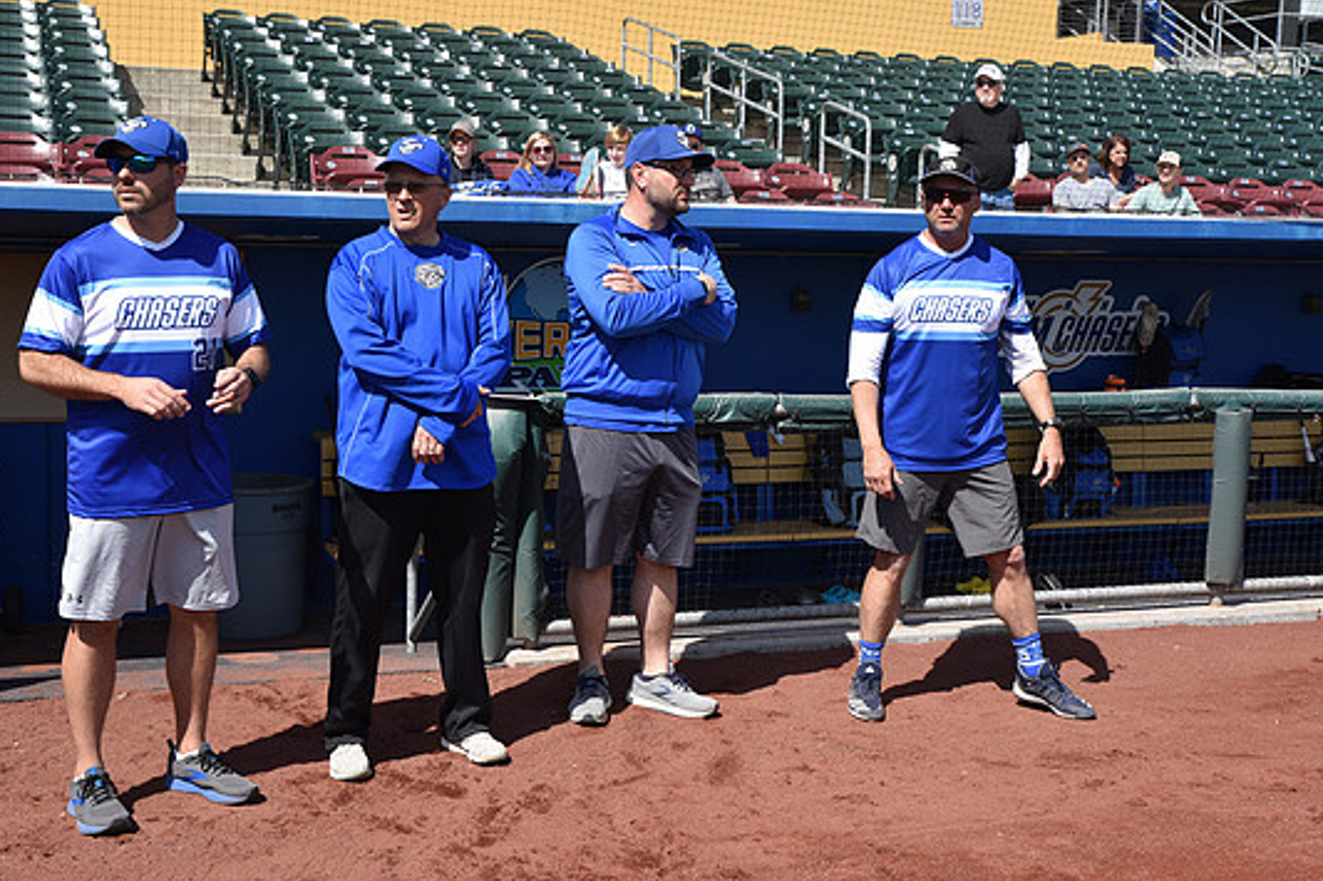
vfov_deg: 27.5
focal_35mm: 49
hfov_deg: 40.3
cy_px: 413
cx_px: 626
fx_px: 1800
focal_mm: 45
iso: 200
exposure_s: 1/320
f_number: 9
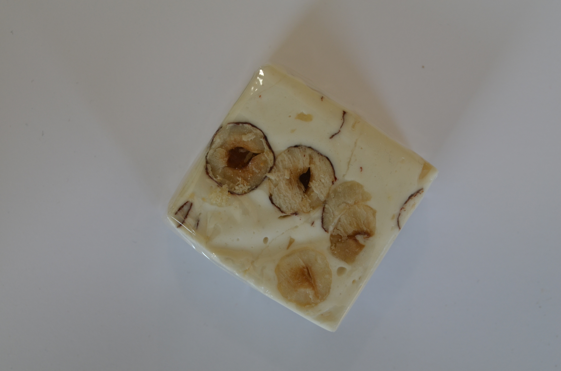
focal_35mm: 63
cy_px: 186
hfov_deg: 32.0
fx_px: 980
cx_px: 280
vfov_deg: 21.5
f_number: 8
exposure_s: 1/60
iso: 250
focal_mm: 42
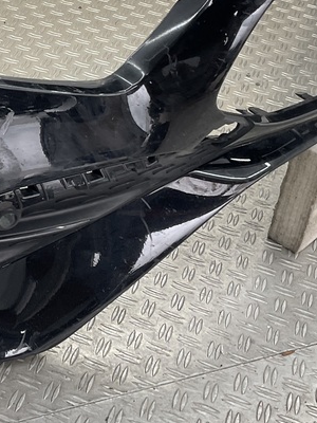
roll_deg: -8.3
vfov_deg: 26.1
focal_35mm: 73
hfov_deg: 19.6
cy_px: 74
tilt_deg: -31.2
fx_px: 891
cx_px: 1
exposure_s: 1/100
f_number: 1.8
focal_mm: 3
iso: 32
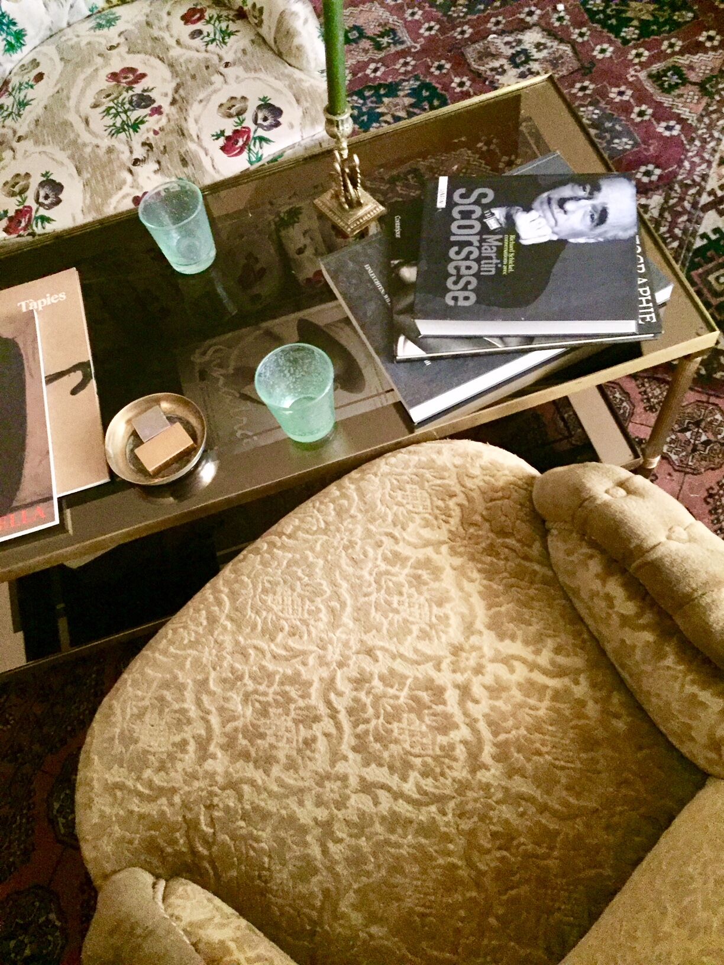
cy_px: 482
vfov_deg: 61.7
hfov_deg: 48.2
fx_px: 809
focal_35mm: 29
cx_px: 362
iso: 1000
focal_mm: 4.15
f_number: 2.2
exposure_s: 1/17
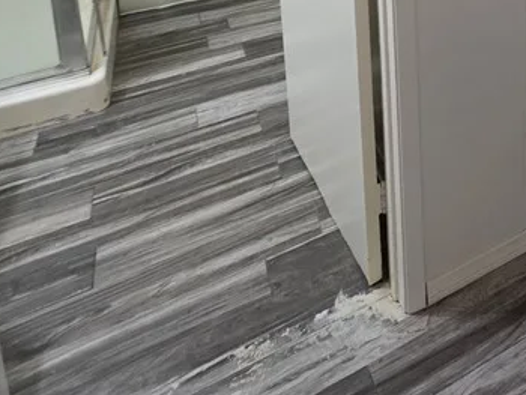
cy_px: -168
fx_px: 578
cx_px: 573
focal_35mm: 38
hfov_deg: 40.1
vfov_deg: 28.0
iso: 200
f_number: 1.9
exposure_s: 1/60
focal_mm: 2.2
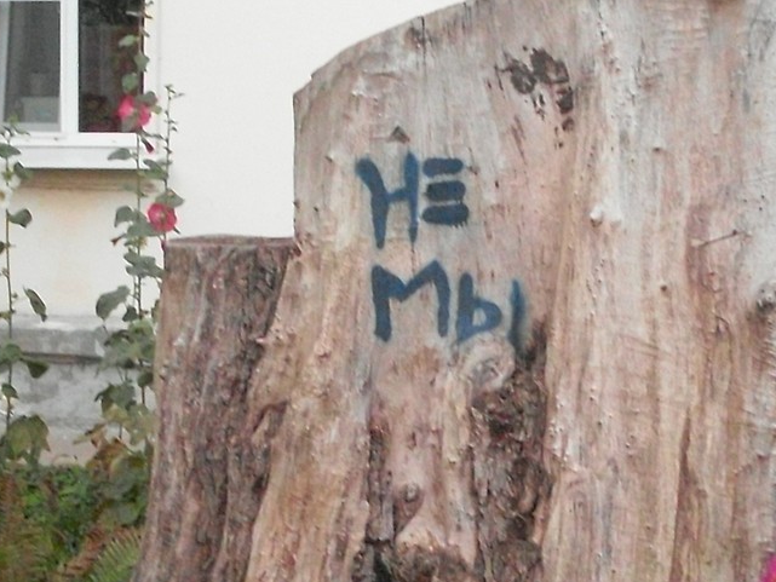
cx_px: 520
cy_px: 475
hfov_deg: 22.9
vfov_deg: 17.2
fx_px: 1906
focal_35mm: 85
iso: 400
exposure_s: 1/20
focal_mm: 6.3
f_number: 2.8
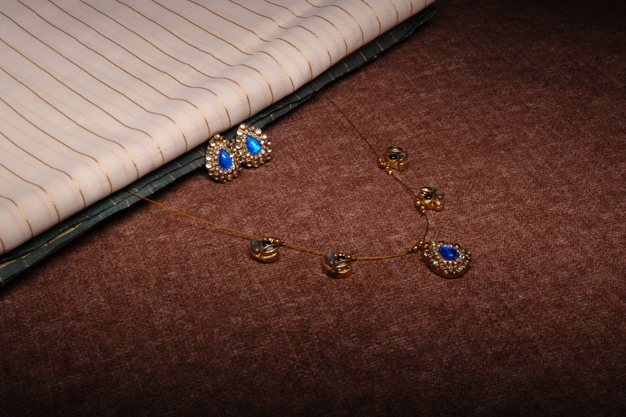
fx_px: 922
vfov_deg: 25.5
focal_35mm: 53
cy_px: 206
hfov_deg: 37.5
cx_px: 308
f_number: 16
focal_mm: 35
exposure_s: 1/100
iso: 6400
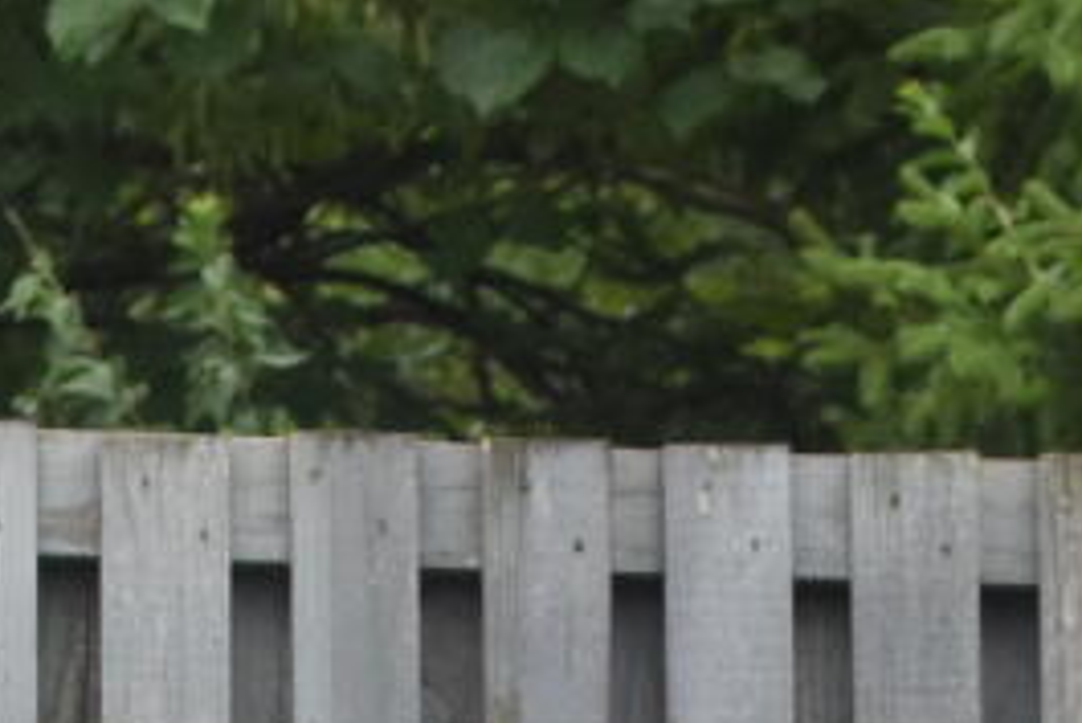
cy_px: 1999
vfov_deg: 3.4
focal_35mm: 396
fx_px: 11901
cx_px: 527
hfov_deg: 5.2
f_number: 5.6
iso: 400
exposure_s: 1/320
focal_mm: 35
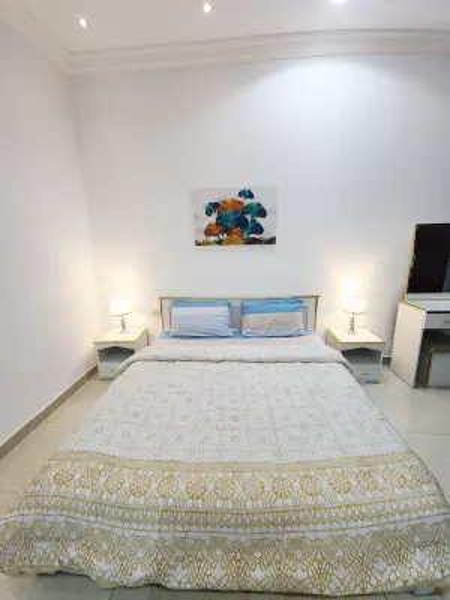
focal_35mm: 13
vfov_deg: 106.2
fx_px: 225
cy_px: 300
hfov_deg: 89.9
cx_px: 225
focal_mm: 2.2
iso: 100
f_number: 2.2
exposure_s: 1/50
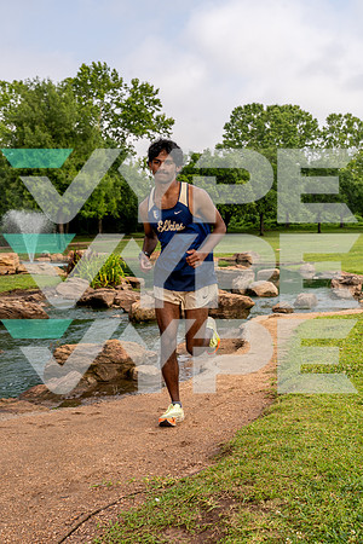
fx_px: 665
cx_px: 182
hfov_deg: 30.5
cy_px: 272
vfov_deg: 44.5
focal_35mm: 44
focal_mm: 44
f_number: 8
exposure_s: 1/250
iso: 160
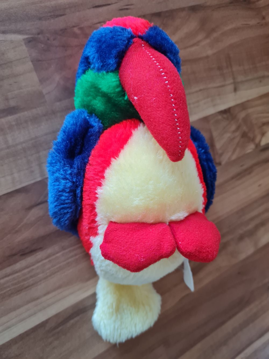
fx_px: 269
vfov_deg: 67.3
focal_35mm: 26
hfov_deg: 53.1
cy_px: 180
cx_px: 134
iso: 200
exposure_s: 1/50
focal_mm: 5.4
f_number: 1.8
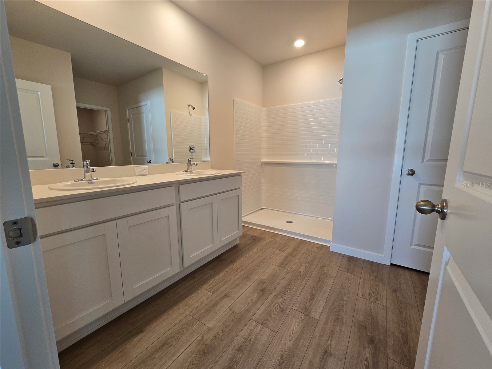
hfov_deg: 106.2
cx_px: 246
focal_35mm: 13
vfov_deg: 89.9
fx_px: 185
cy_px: 184
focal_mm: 2.2
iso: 100
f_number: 2.2
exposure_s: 1/60
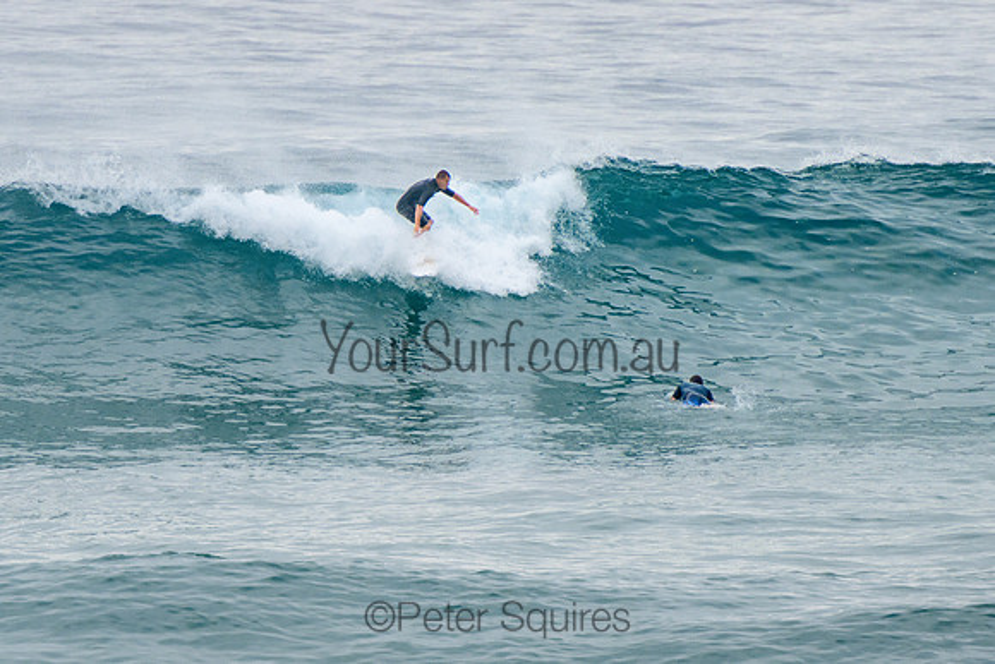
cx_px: 427
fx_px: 15188
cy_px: 310
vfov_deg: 2.5
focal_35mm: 549
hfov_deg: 3.8
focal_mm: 400
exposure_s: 1/1250
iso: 500
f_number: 5.6
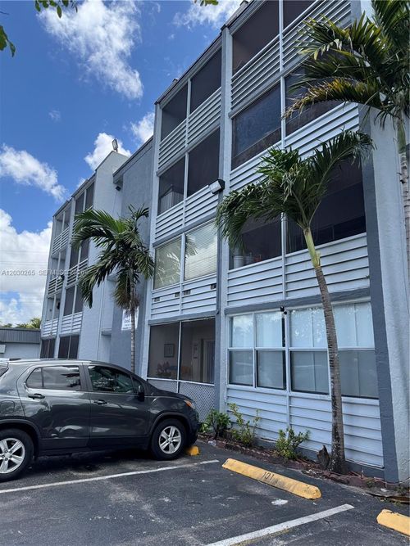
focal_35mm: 24
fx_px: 379
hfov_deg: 56.8
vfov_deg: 71.6
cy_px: 273
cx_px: 205
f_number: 1.78
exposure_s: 1/1456
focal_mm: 6.76
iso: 80
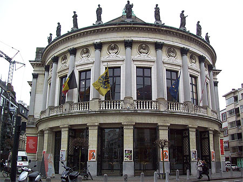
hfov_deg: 51.3
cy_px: 91
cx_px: 122
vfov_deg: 39.7
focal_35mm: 36
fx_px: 253
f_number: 2.7
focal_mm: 6
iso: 80
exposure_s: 1/298
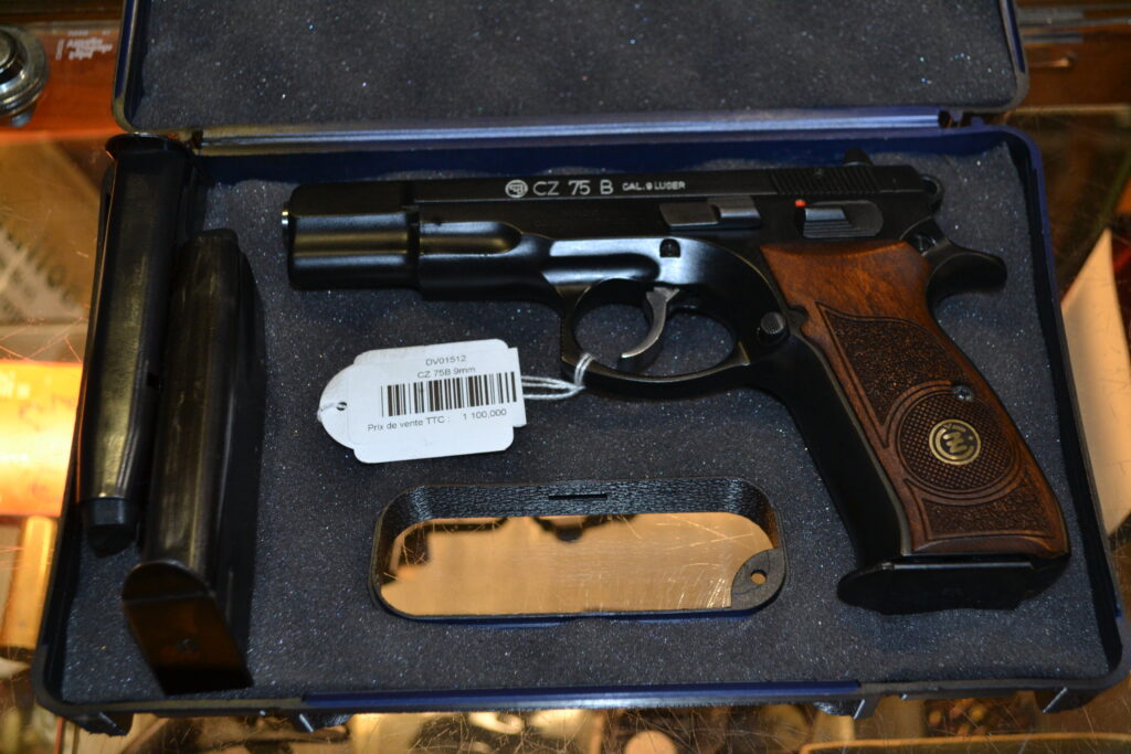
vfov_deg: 25.8
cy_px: 377
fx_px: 1649
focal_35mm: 52
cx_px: 566
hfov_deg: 37.8
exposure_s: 1/60
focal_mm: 35
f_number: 5
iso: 900
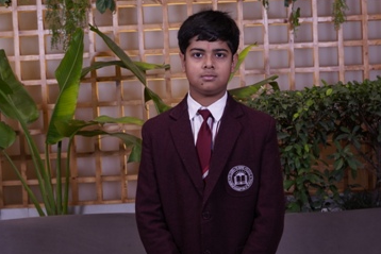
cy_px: 121
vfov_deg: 22.6
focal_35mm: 60
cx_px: 211
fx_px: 635
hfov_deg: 33.4
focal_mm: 32
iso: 500
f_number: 5
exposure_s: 1/125
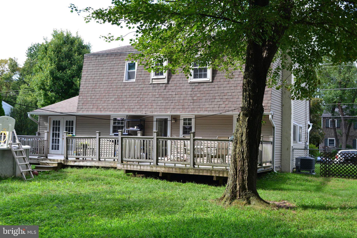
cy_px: 119
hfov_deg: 45.0
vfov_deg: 30.8
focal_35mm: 44
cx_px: 178
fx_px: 431
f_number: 9
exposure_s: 1/125
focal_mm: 29
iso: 400
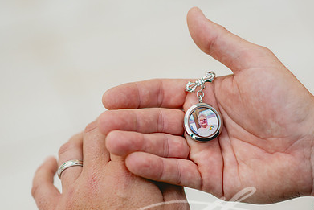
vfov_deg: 10.9
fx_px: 1099
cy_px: 141
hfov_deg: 16.2
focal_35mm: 126
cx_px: 210
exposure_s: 1/250
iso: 640
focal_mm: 85
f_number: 2
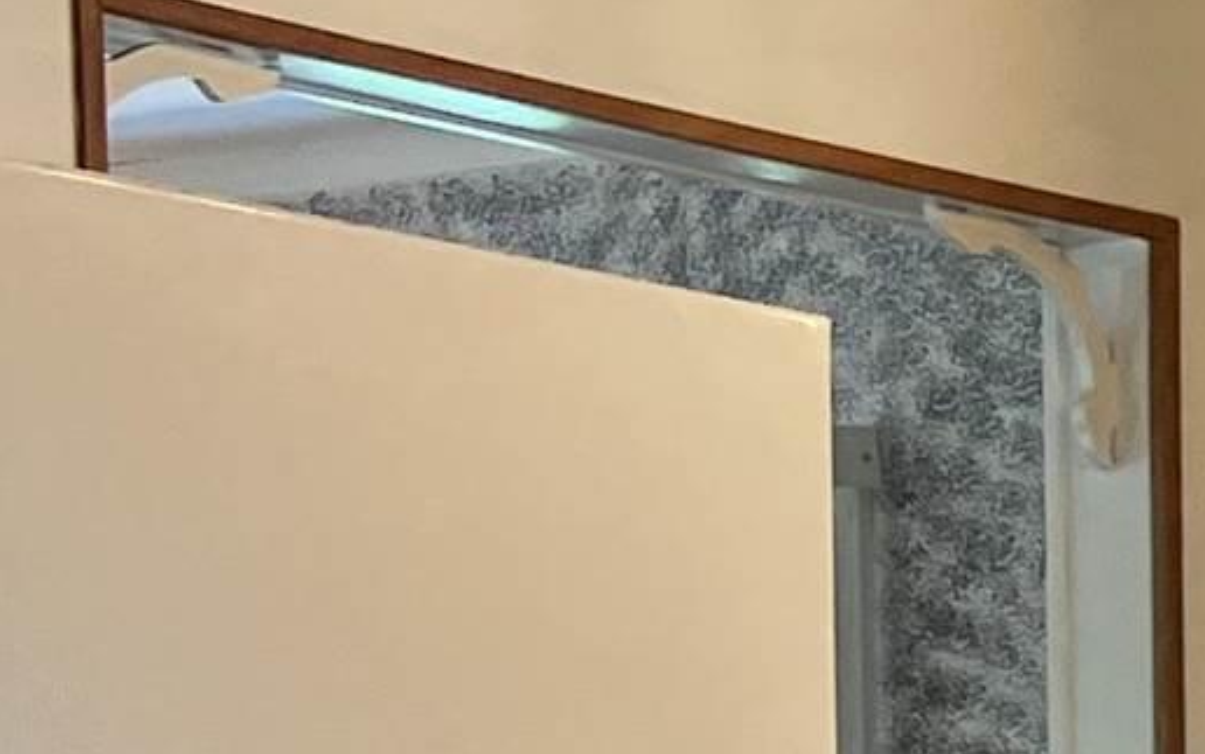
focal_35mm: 164
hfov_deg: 10.8
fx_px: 5388
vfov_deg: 7.6
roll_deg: -0.6
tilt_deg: -4.9
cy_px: 1634
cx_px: 2910
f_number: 1.5
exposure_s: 1/60
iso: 80
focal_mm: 5.7
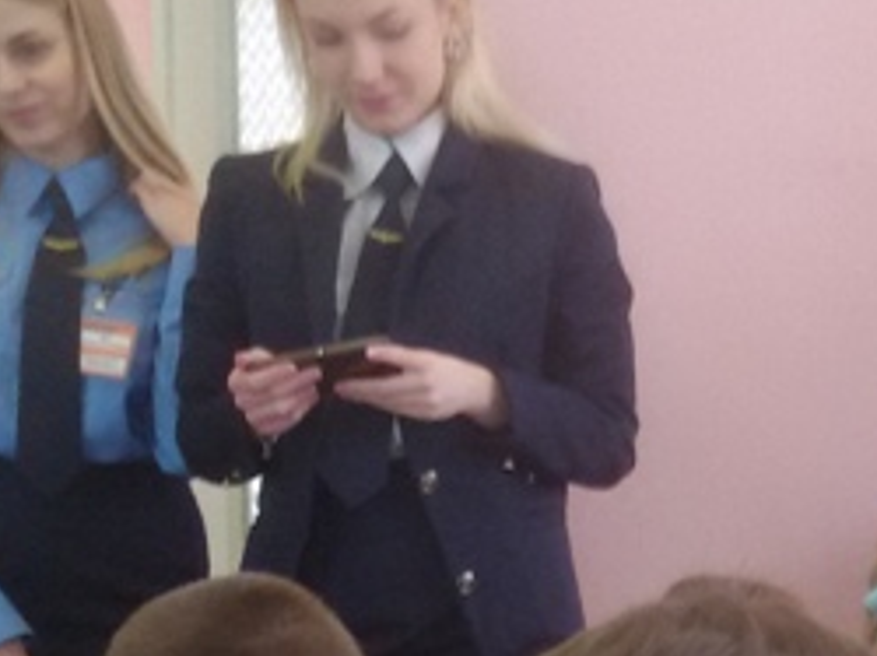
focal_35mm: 127
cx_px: 1042
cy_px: 888
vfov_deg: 11.3
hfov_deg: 15.0
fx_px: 3214
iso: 100
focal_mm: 2.93
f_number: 2.4
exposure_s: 1/33
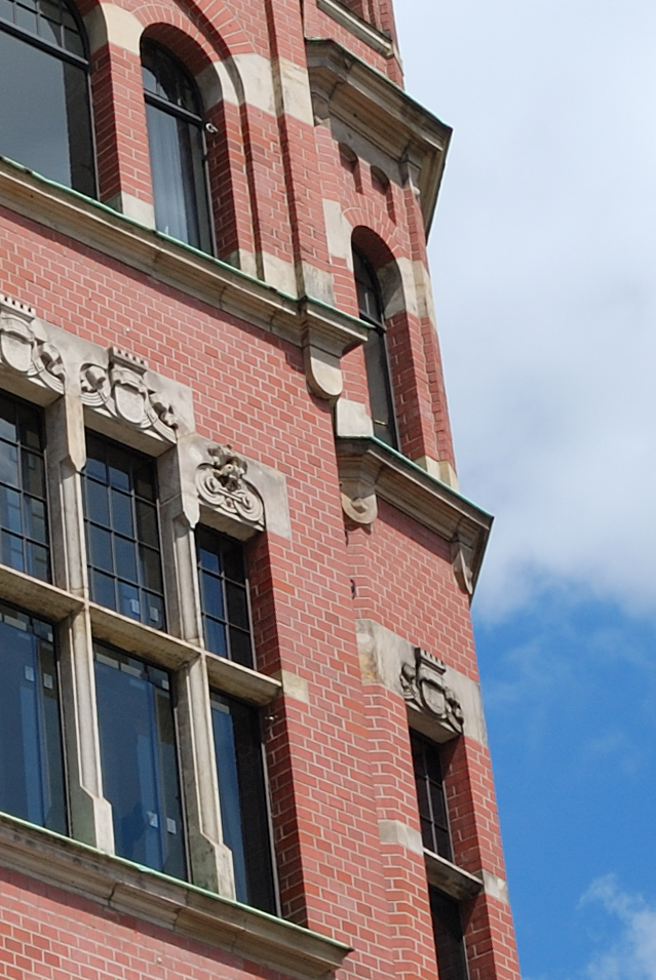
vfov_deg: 13.3
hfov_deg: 8.8
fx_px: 4145
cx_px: -319
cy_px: 47
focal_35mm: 152
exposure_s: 1/250
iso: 100
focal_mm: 25
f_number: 8
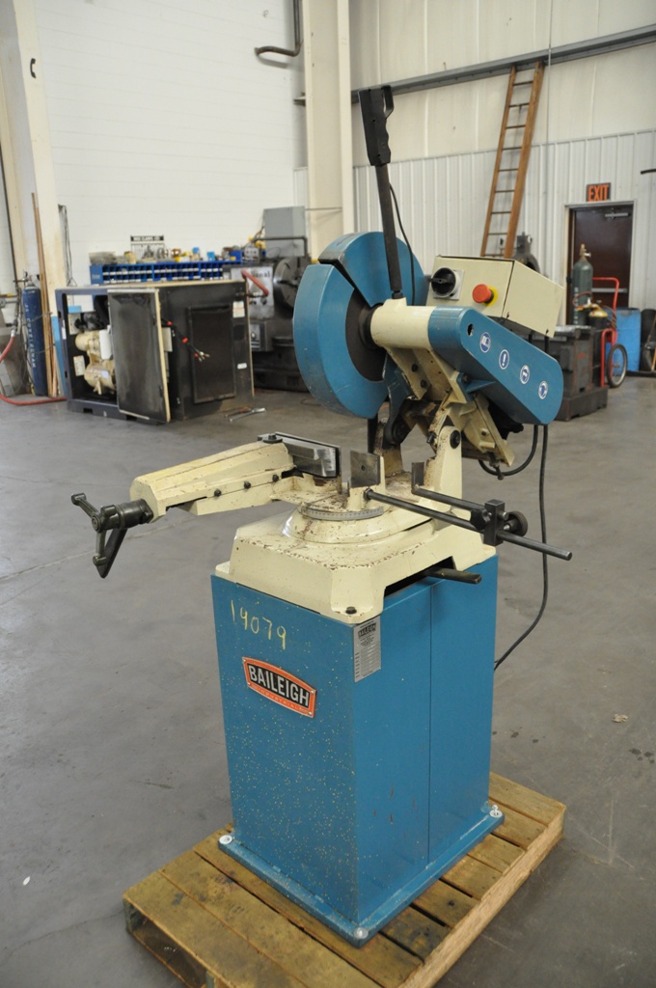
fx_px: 822
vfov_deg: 62.0
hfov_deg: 43.5
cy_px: 494
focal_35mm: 30
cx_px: 328
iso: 1800
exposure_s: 1/30
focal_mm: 20
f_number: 3.5
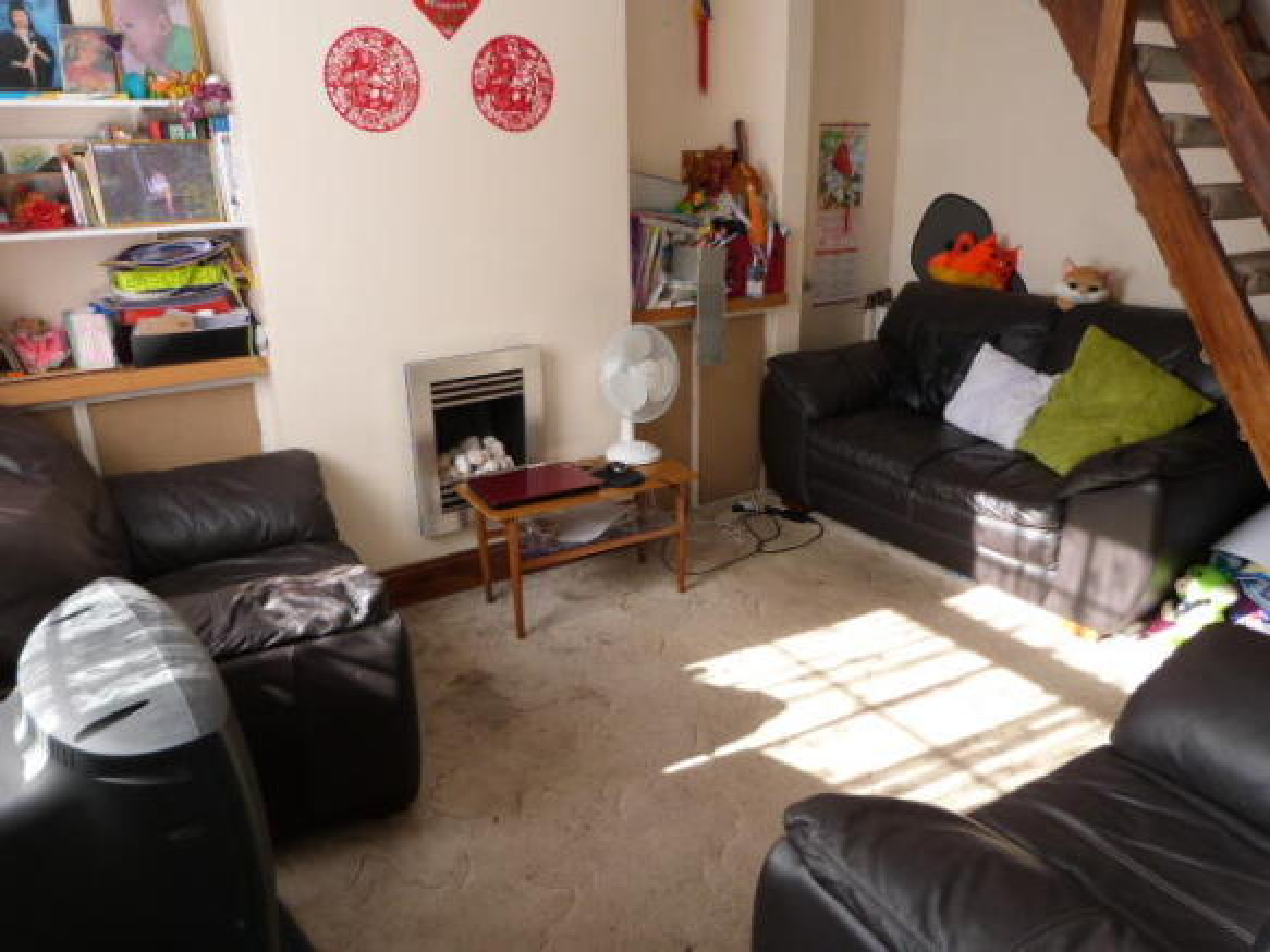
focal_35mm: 25
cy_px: 476
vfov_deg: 54.9
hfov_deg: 69.4
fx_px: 917
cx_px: 635
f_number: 2.8
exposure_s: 1/60
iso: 100
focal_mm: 4.5
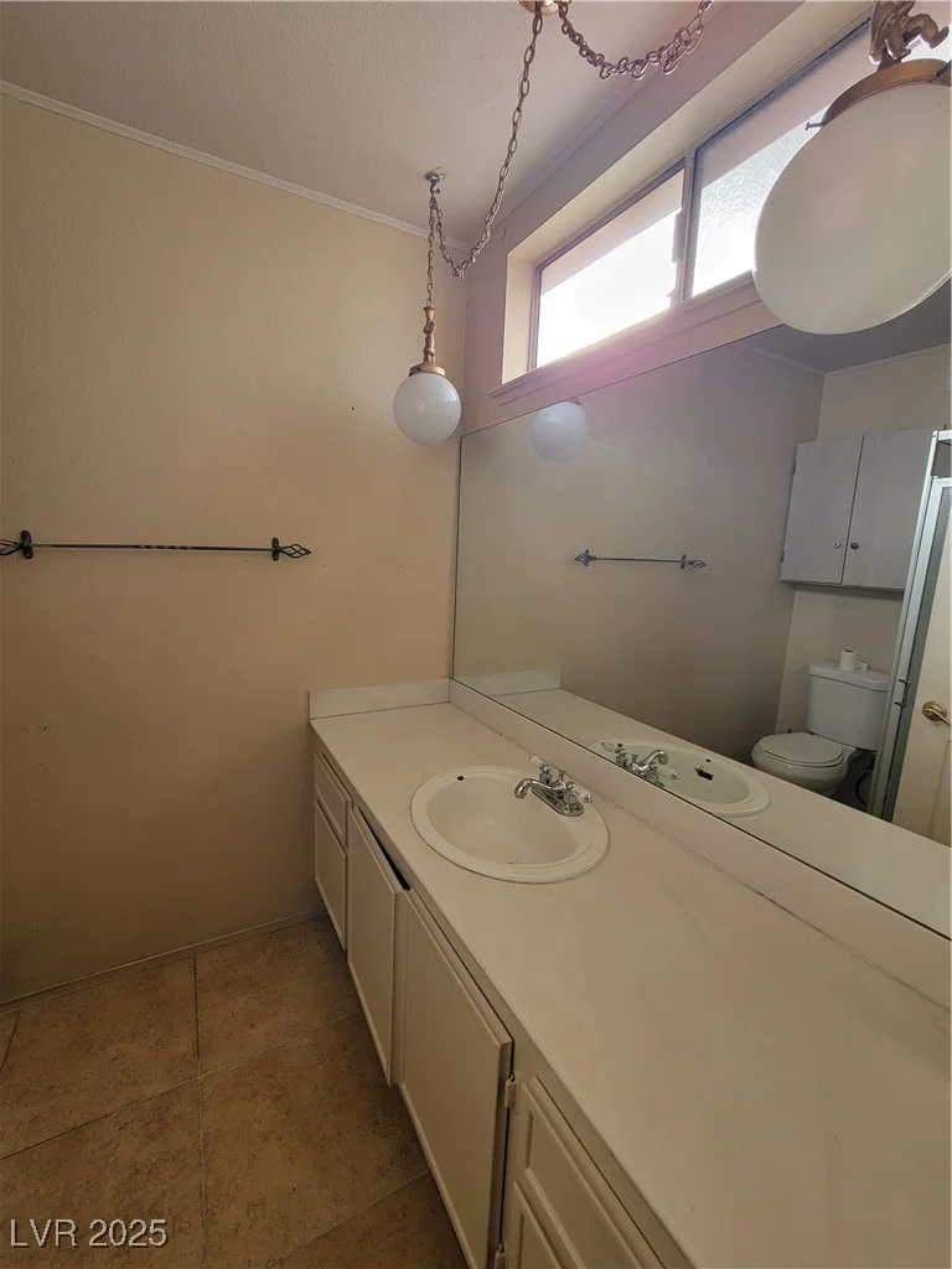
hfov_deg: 89.9
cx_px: 476
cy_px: 634
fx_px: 477
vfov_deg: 106.2
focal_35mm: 13
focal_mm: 2.2
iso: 80
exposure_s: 1/120
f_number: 2.2
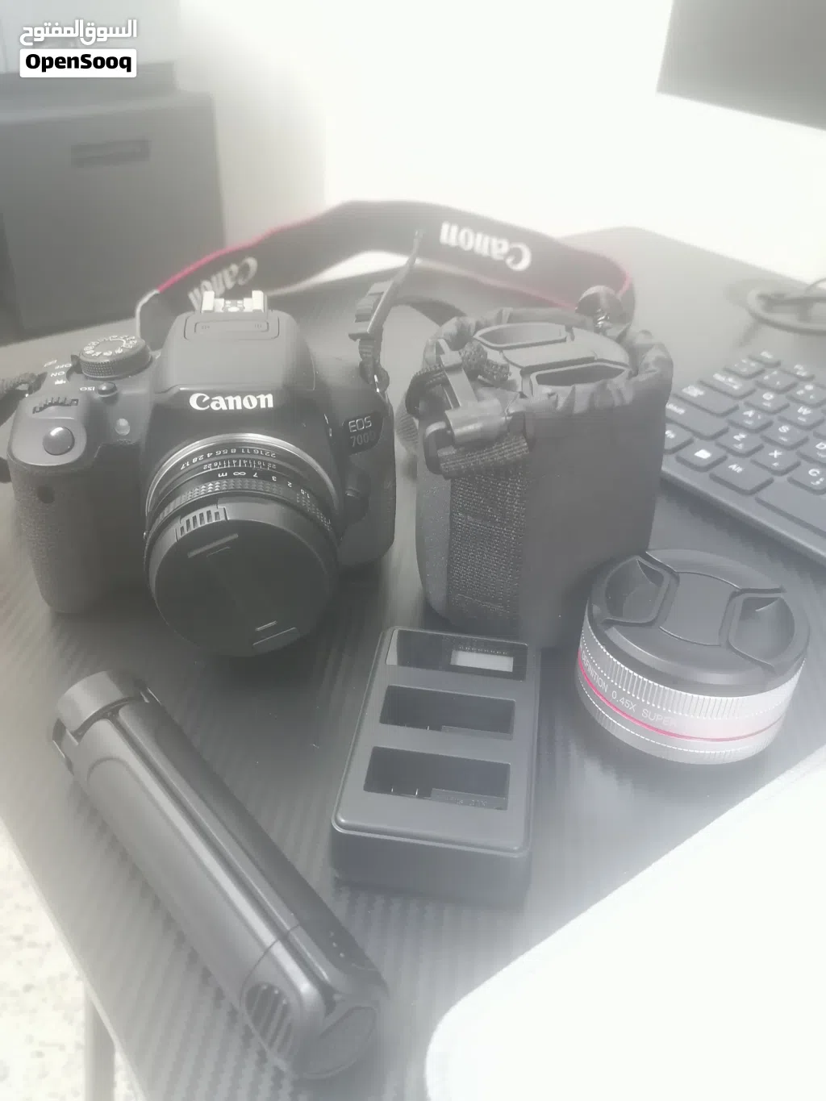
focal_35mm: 29
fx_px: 923
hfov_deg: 48.2
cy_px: 550
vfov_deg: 61.7
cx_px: 413
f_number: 1.8
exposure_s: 1/25
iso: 500
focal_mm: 5.3
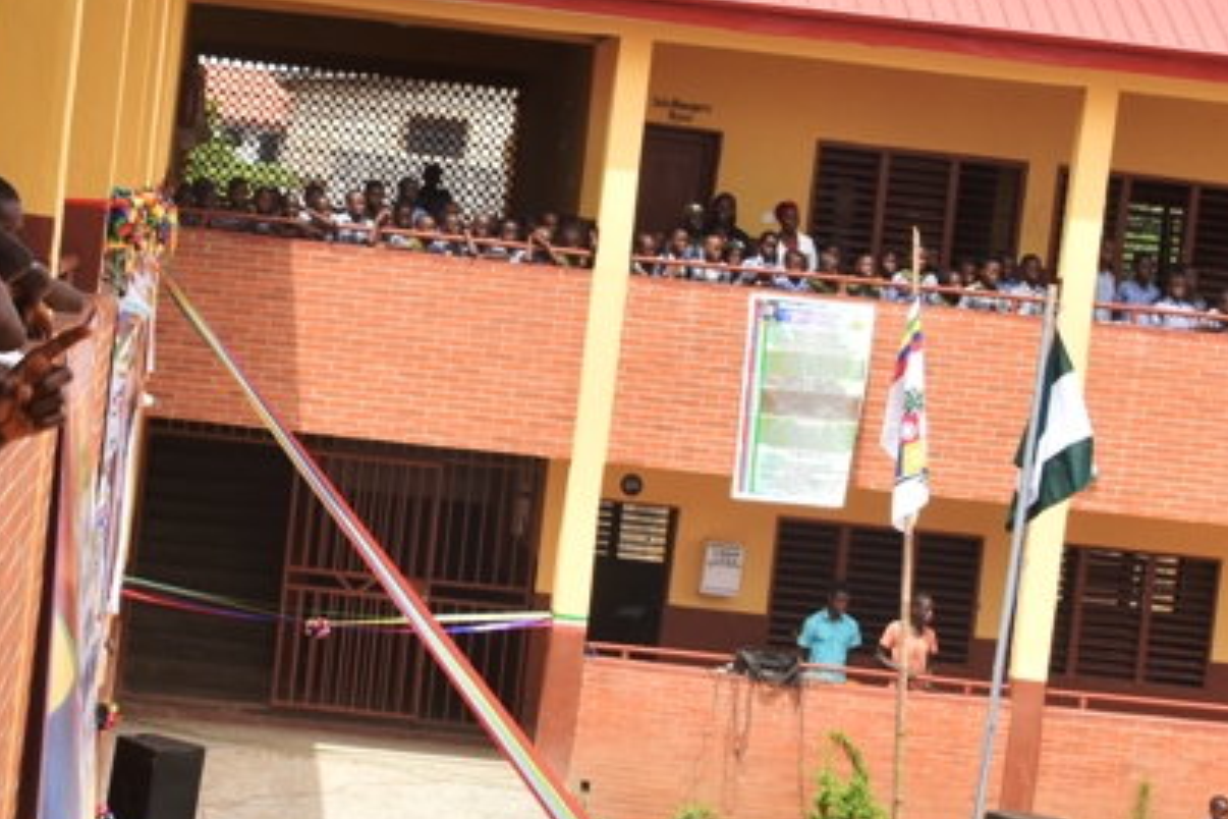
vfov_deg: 12.2
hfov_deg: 18.2
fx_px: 3820
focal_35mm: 112
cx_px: 504
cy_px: 362
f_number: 14
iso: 500
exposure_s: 1/160
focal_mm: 44
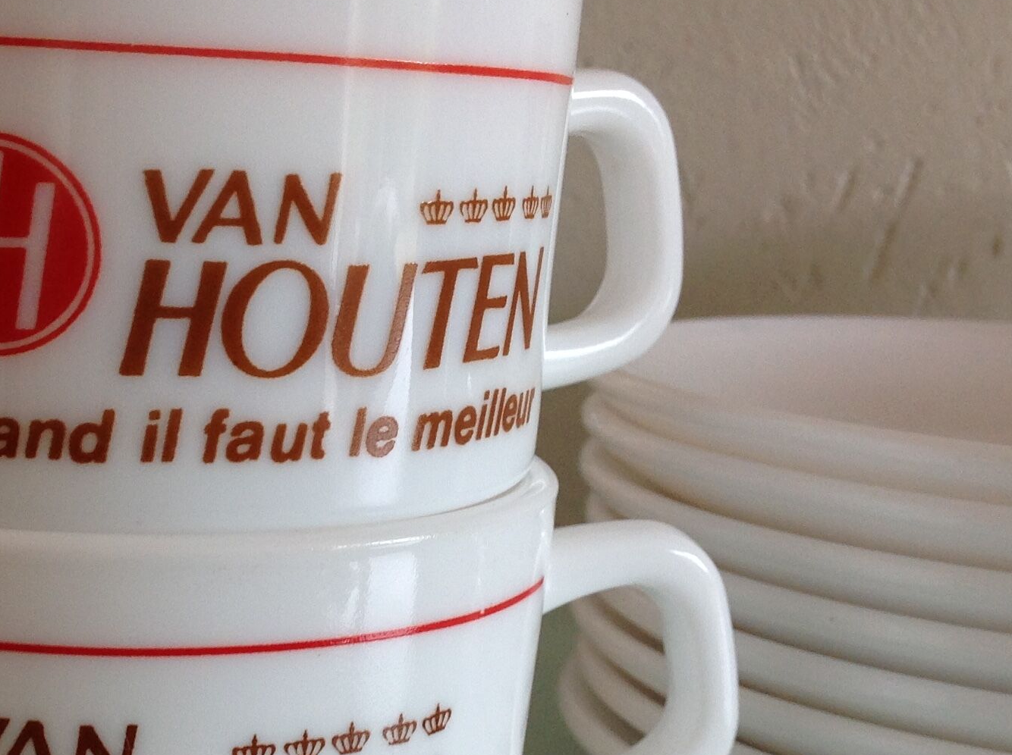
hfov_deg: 28.2
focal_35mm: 68
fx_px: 1985
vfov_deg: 21.4
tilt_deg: -13.3
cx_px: 266
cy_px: 577
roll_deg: -2.0
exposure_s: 1/40
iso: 64
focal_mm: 4.28
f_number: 2.4
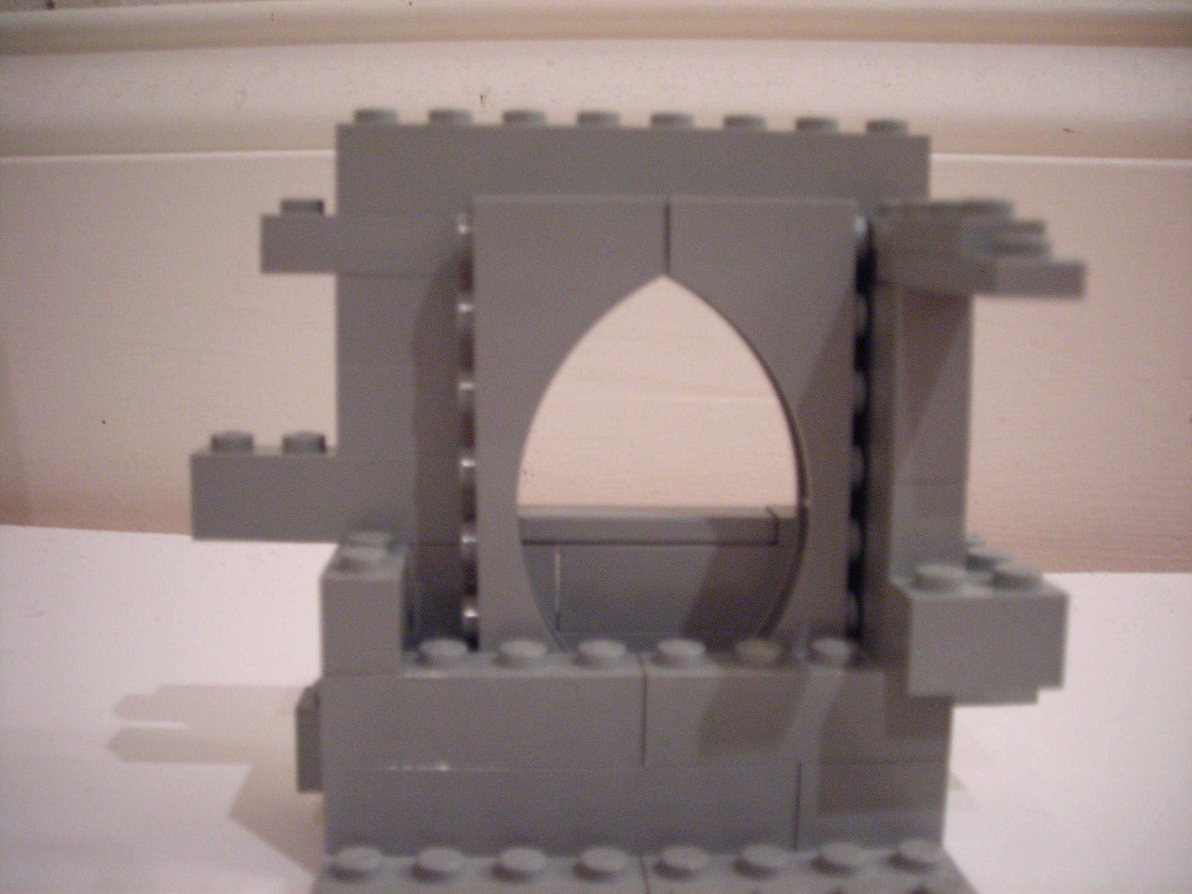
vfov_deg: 37.7
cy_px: 447
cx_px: 596
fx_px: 1309
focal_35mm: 38
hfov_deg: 49.0
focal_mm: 6.3
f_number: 3.2
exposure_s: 1/3.9
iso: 200
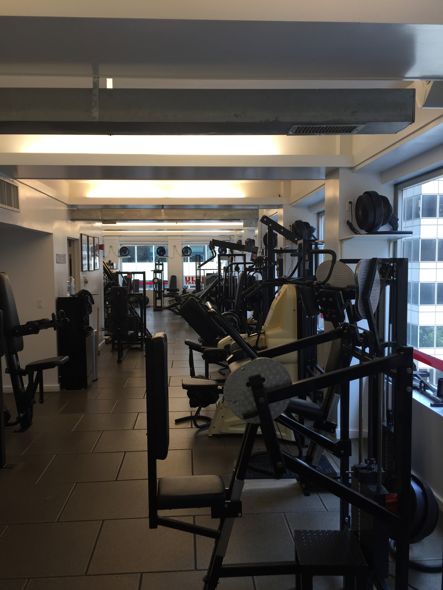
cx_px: 222
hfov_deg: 48.2
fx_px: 495
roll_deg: +0.4
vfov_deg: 61.7
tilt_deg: -1.6
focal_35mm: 29
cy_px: 295
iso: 32
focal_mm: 4.15
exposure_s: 1/60
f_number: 2.2
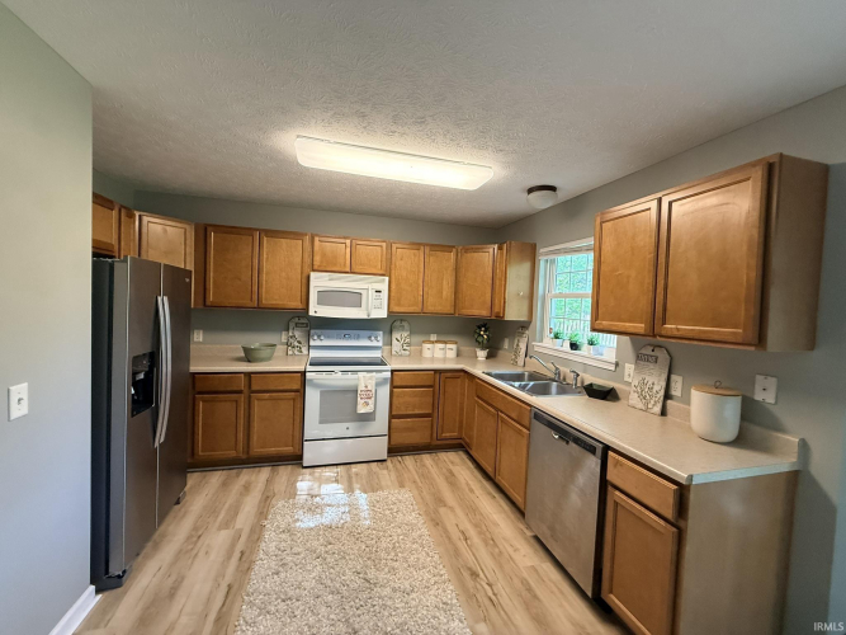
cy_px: 318
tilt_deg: -2.4
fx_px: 342
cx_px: 423
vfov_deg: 85.7
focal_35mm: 14
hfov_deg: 102.1
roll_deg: -2.0
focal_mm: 2.22
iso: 320
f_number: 2.2
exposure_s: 1/120
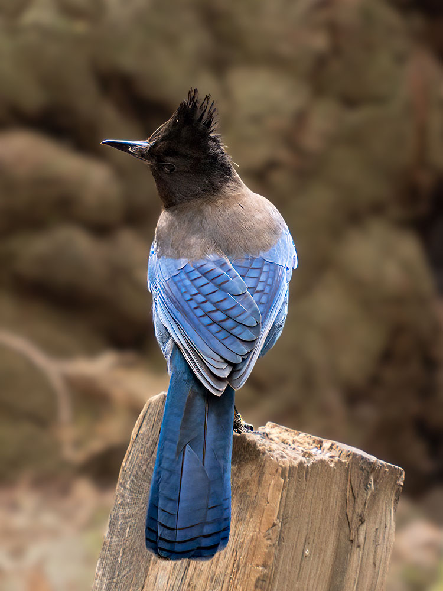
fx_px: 2389
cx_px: 222
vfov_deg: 14.1
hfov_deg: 10.6
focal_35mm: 140
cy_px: 296
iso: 2500
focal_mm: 70
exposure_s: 1/80
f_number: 6.1
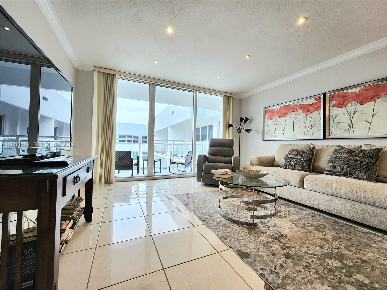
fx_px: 145
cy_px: 145
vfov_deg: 89.9
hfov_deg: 106.2
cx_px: 194
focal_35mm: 13
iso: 50
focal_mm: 2.2
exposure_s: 1/60.2
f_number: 2.2
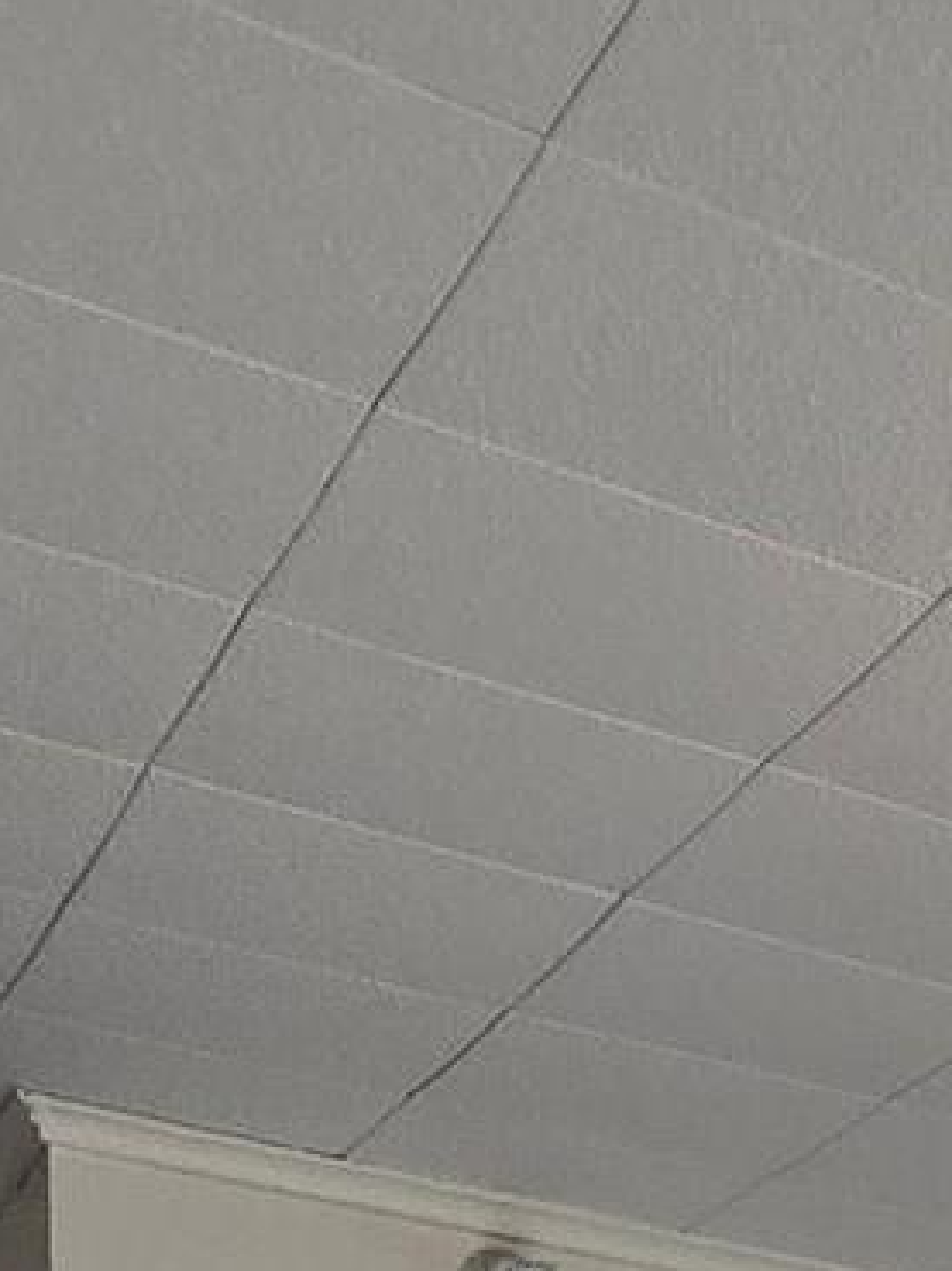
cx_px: 2162
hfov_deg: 13.9
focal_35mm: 81
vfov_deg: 17.8
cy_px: 2466
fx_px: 2974
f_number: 2.2
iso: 80
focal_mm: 2.2
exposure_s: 1/120
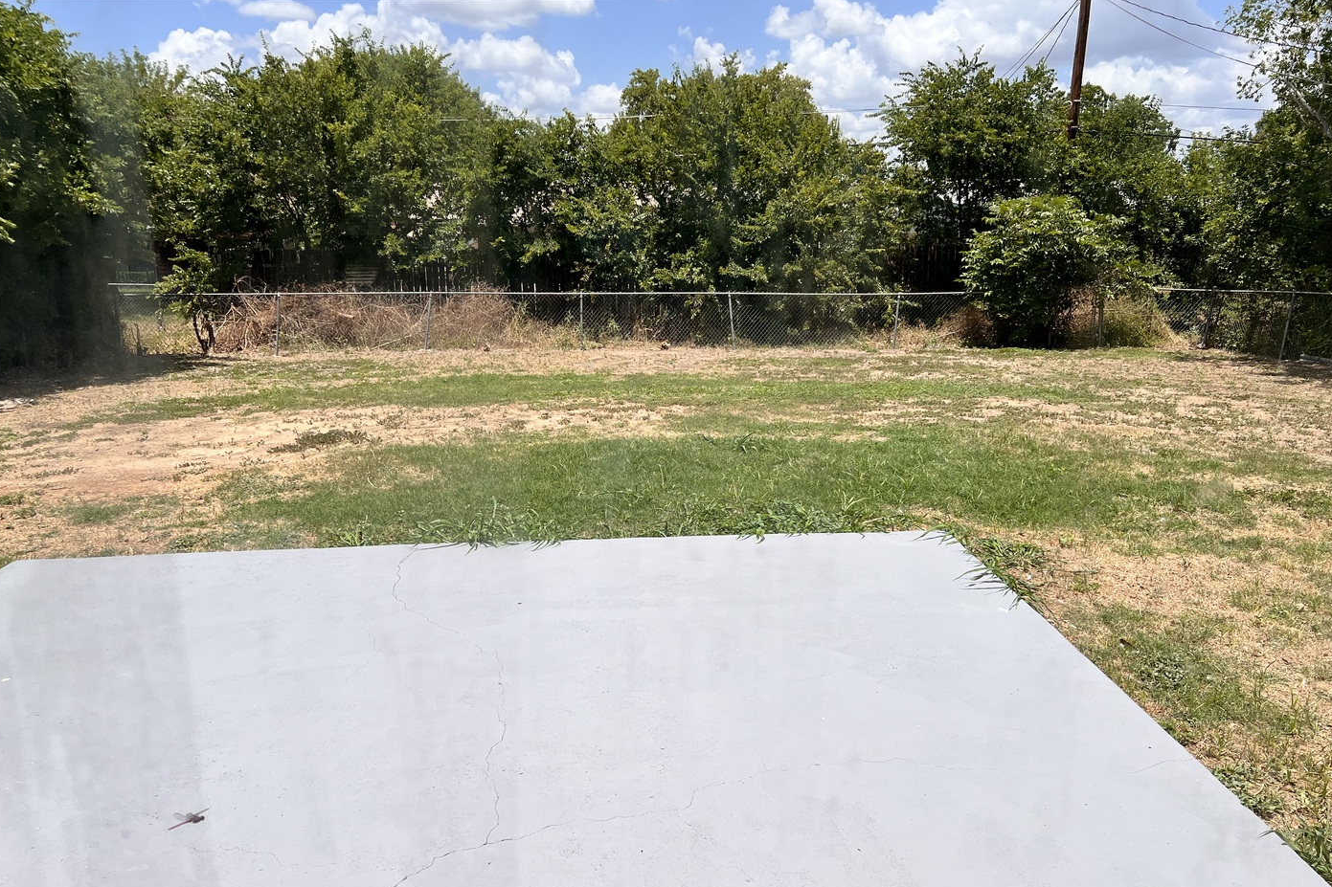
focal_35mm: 28
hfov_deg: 65.5
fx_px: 1036
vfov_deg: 46.4
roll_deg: +1.5
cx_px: 683
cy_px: 461
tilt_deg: -12.6
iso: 50
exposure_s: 1/5587
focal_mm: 5.7
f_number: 1.5
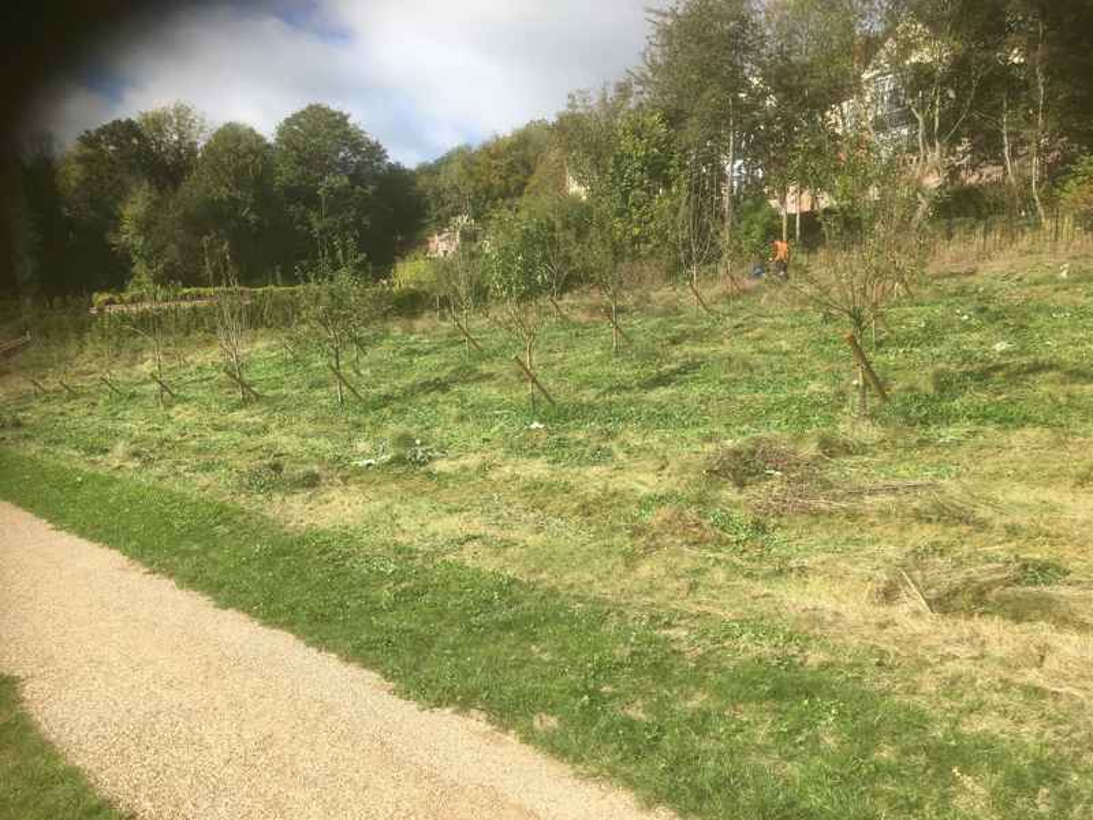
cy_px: 410
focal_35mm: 29
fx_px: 916
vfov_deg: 48.2
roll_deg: -1.2
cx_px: 546
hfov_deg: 61.7
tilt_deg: -5.0
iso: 25
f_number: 2.2
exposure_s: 1/916
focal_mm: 4.15
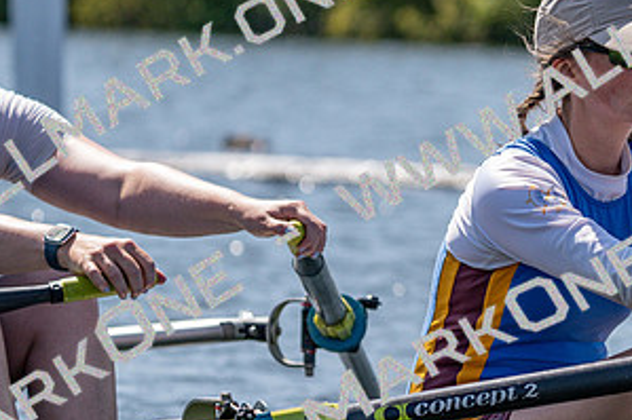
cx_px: 596
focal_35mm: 437
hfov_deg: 4.7
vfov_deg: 3.1
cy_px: 227
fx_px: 7667
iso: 250
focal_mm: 225
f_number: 5.6
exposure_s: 1/2000
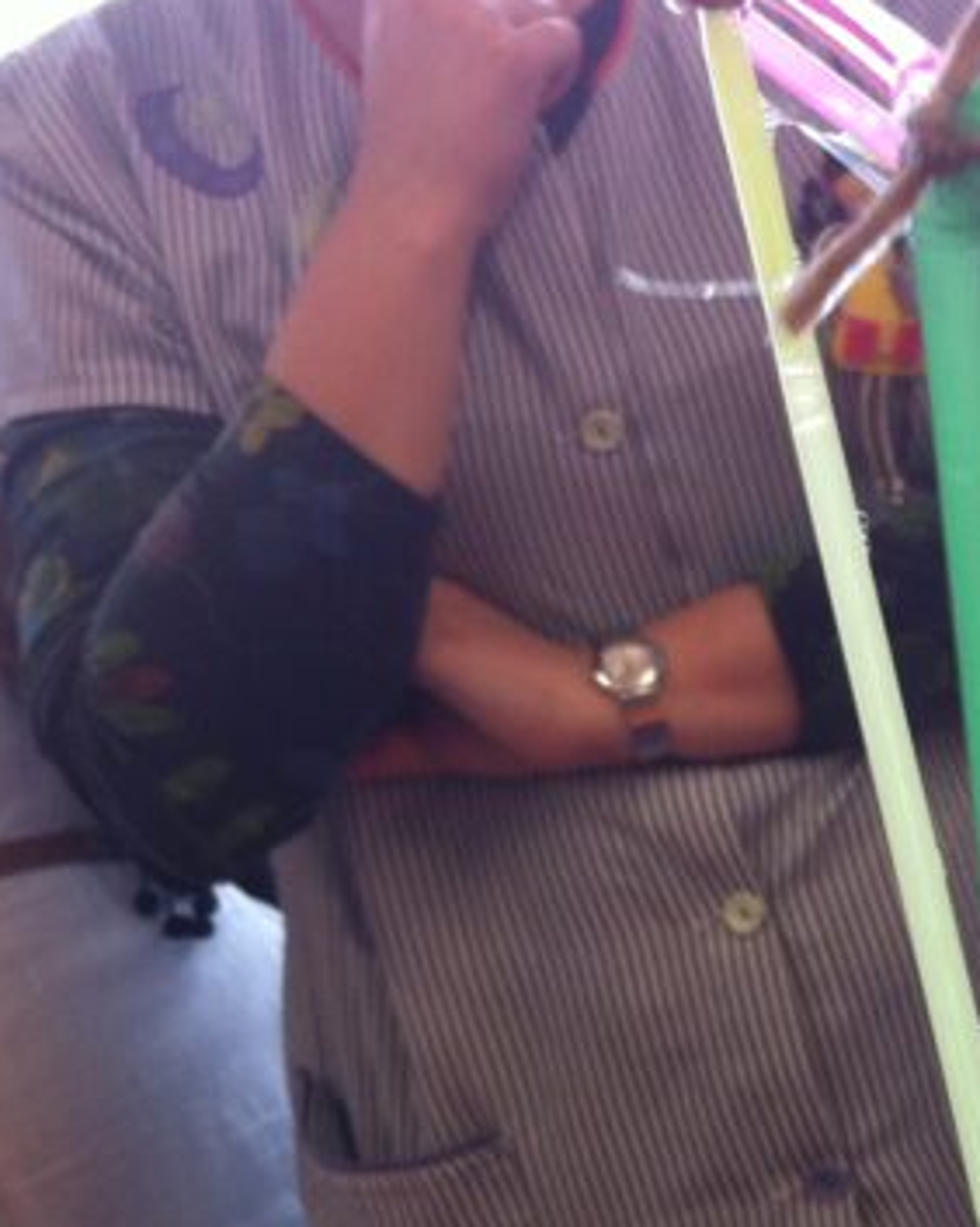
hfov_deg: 14.6
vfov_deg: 19.2
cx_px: 1432
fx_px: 3592
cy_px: 926
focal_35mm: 99
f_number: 2.8
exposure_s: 1/25
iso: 80
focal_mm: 3.85
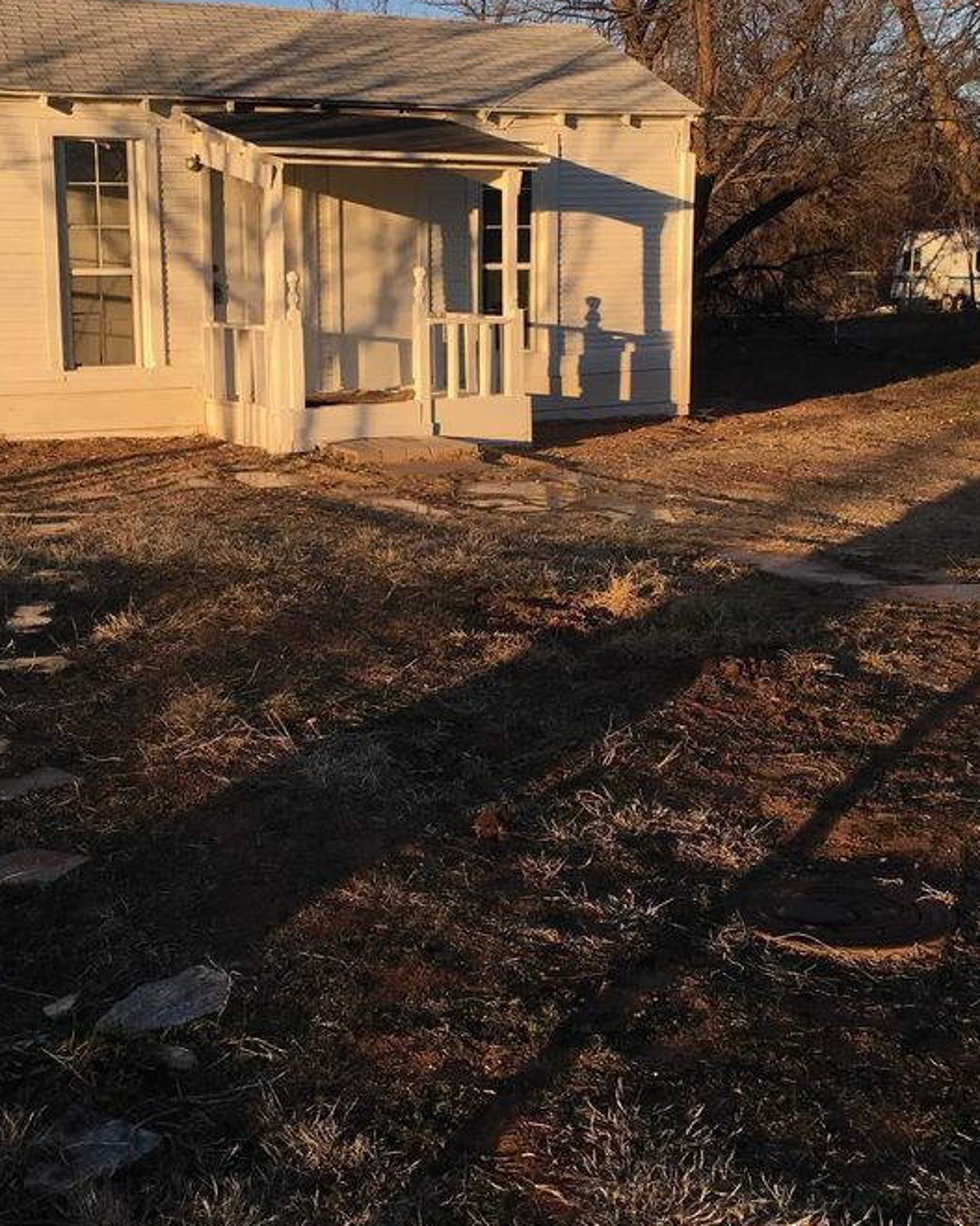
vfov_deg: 41.9
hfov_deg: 34.0
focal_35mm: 44
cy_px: 538
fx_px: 1596
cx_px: 366
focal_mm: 4.15
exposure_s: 1/1040
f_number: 2.2
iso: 25
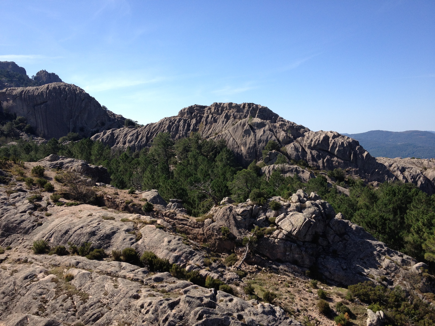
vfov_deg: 40.7
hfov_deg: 52.6
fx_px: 440
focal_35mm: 35
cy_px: 163
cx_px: 218
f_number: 2.4
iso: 64
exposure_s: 1/1227
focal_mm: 4.28
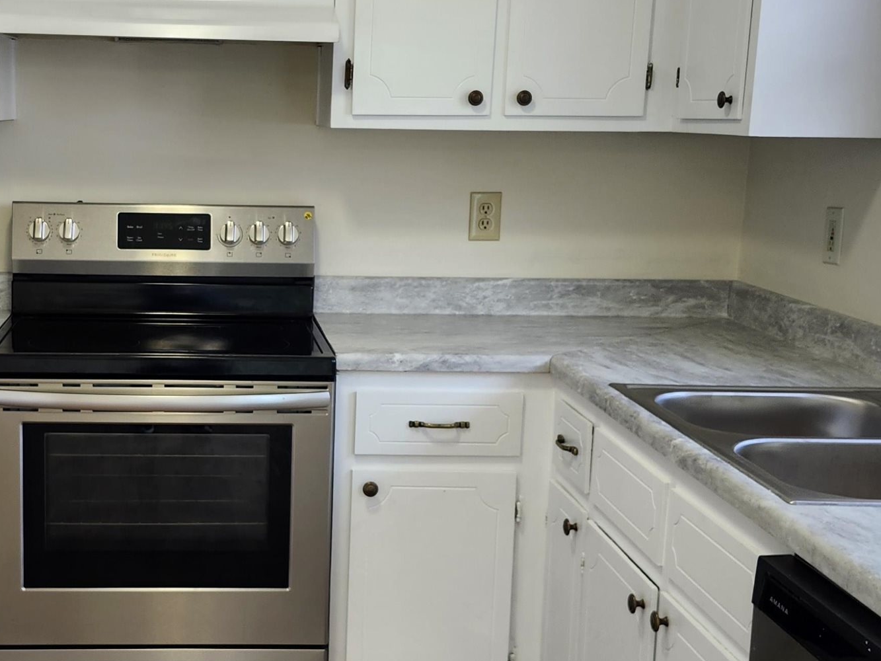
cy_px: 368
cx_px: 247
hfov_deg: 35.5
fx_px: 1349
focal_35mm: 53
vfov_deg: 27.5
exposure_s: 1/120
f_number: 1.8
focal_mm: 5.54
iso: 80
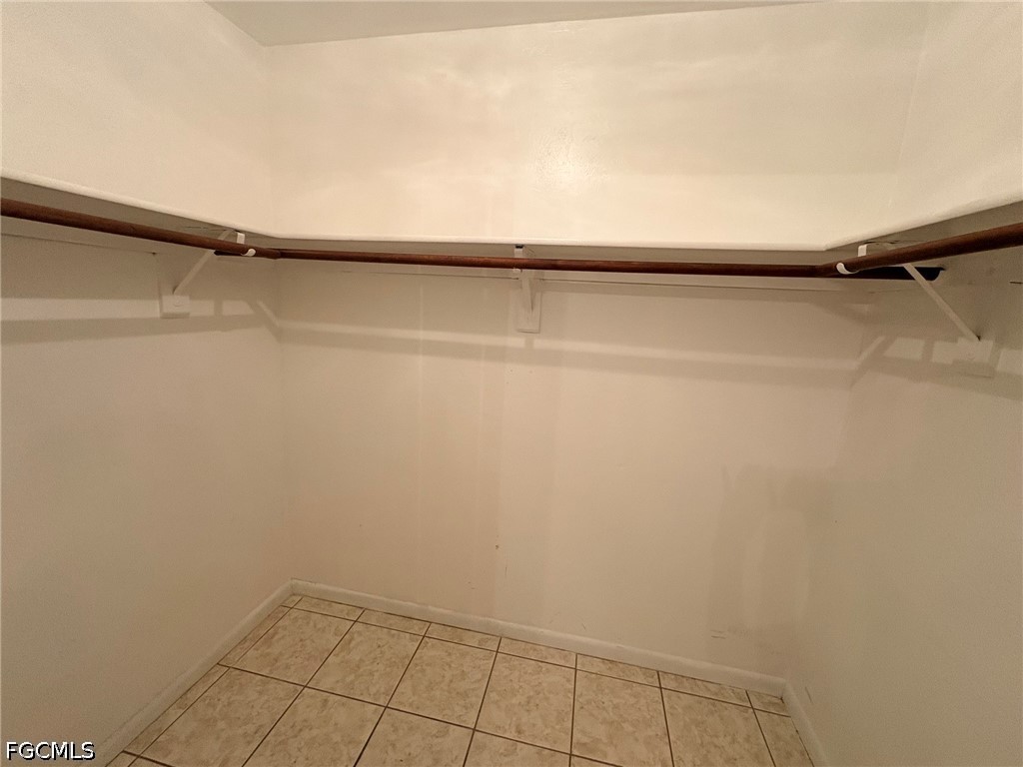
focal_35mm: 14
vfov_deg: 85.7
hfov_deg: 102.1
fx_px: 414
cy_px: 384
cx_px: 512
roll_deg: -1.7
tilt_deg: -11.0
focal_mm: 2.22
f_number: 2.2
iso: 250
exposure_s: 1/60
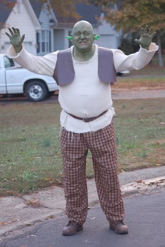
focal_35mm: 117
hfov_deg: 11.7
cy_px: 124
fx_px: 805
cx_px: 82
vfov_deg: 17.5
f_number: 4
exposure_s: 1/125
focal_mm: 78
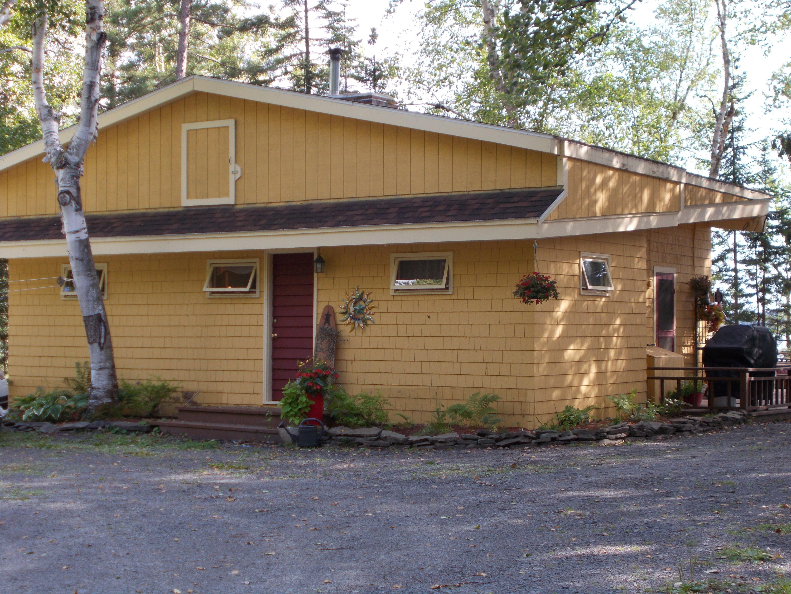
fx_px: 1508
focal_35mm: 66
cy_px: 297
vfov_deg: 22.3
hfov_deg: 29.4
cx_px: 396
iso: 100
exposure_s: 1/60
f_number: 5.3
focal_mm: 11.8
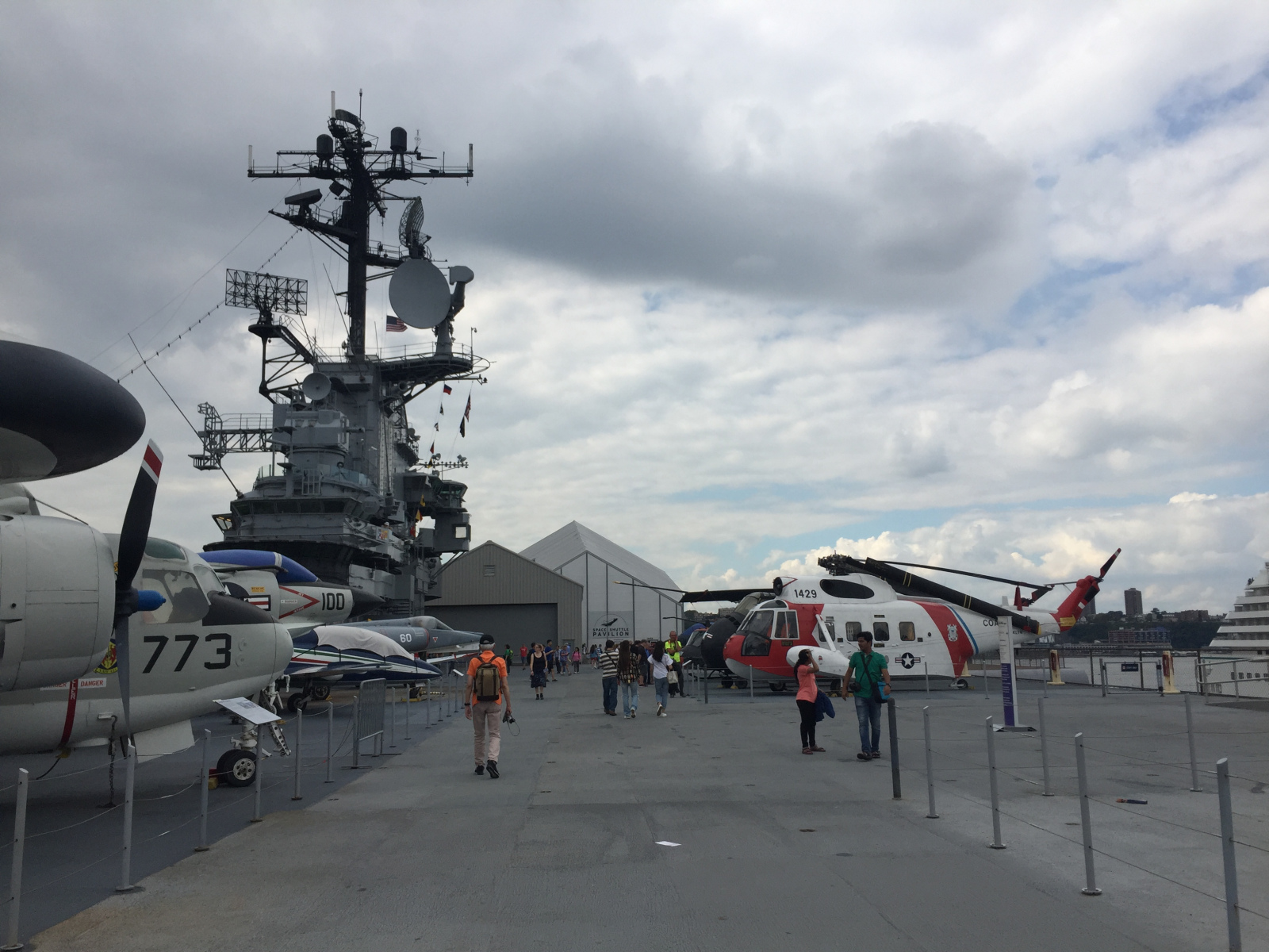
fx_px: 1063
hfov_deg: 61.7
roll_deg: +0.0
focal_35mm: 29
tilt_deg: +8.4
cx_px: 634
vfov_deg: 48.2
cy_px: 476
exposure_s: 1/2326
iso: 32
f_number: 2.2
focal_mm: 4.15
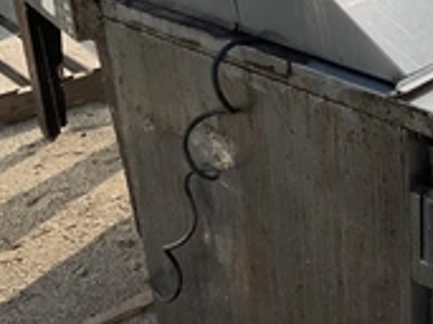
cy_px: 99
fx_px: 850
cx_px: 496
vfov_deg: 21.5
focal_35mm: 68
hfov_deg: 26.0
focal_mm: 3
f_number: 1.8
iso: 25
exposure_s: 1/2801
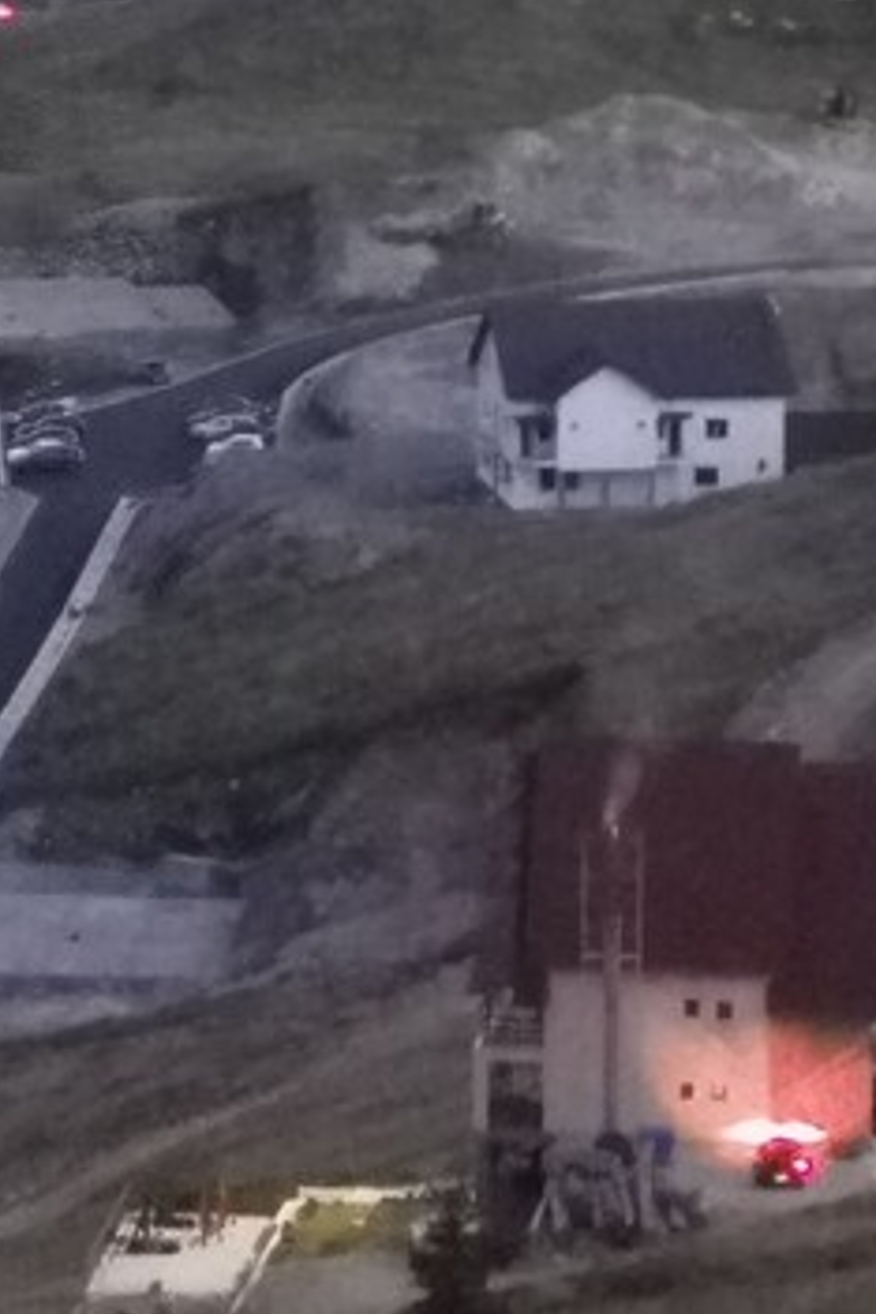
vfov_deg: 8.2
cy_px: 180
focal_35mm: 249
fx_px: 9088
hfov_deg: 5.4
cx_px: -865
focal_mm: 5.56
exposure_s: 1/25
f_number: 1.6
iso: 640
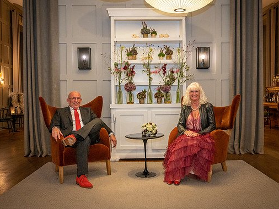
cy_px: 107
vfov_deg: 39.7
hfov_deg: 51.3
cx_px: 149
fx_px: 290
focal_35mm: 36
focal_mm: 31.5
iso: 3600
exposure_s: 1/60
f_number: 4
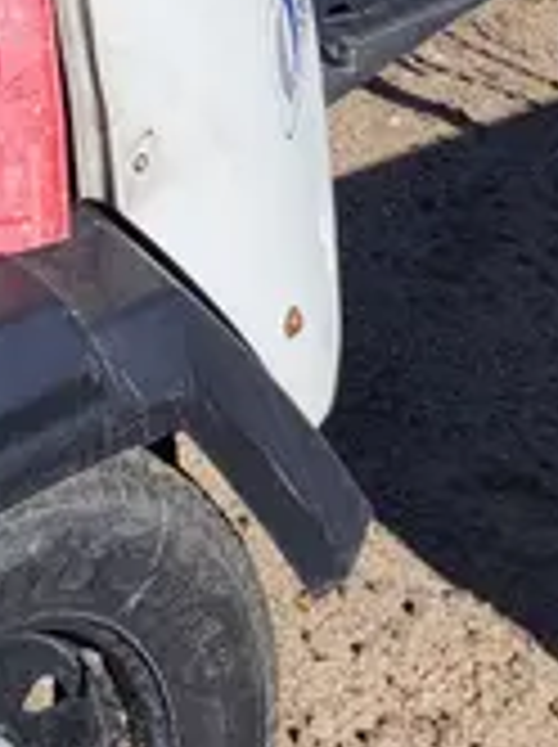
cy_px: -439
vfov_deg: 15.5
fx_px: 2478
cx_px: -180
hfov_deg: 12.4
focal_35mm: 115
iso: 40
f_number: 1.8
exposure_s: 1/4481
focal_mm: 5.4
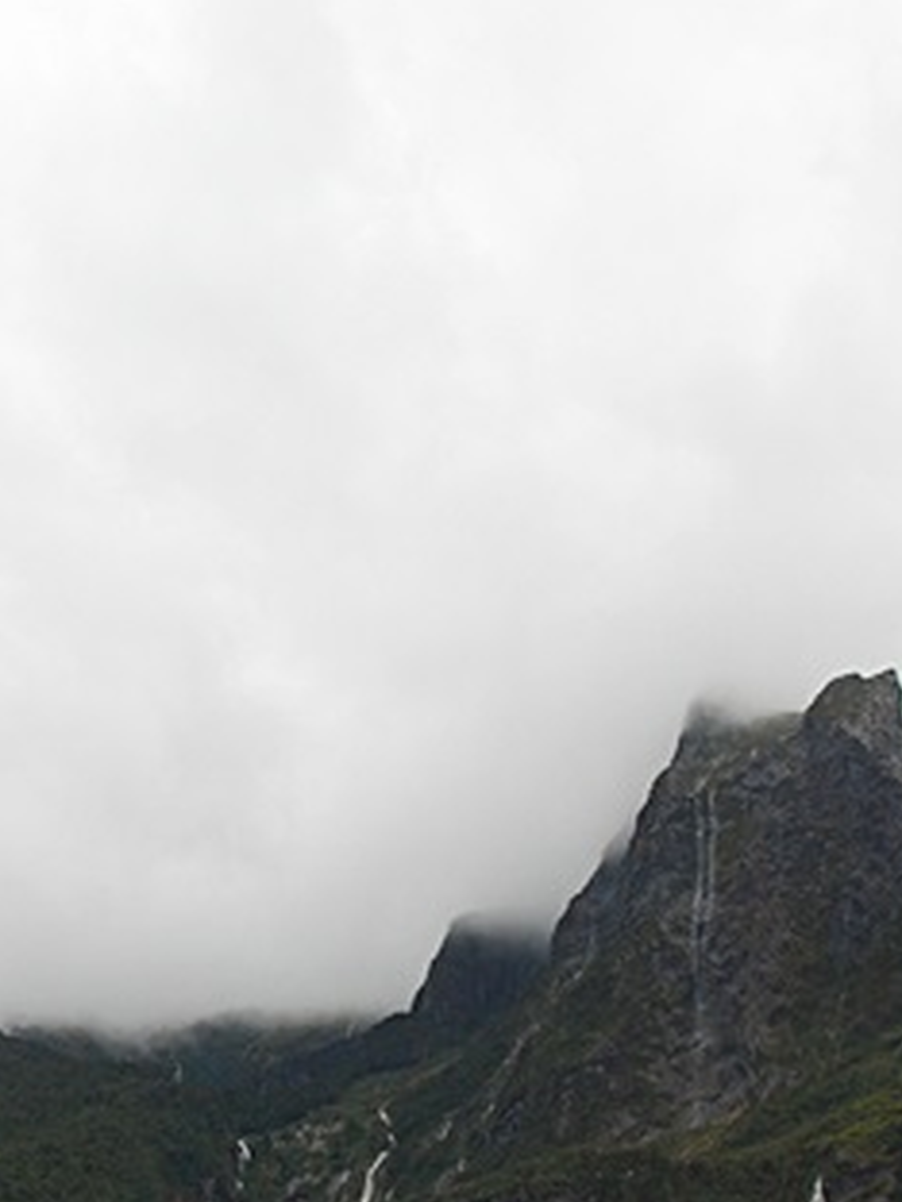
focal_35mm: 74
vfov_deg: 25.7
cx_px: 335
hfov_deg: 19.9
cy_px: 1009
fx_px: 2571
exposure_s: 1/250
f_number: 6.3
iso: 400
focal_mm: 20
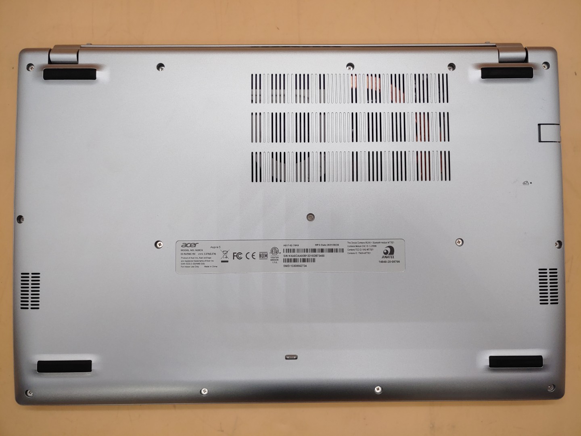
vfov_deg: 53.1
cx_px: 290
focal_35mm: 26
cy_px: 218
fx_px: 436
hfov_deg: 67.3
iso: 50
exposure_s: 1/210
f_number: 1.8
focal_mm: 4.36
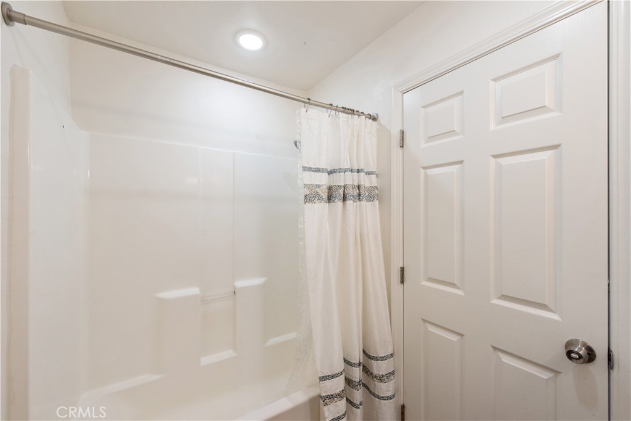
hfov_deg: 104.2
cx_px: 316
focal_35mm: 14
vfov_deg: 81.2
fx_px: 245
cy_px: 210
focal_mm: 14
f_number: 6.3
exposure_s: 1/160
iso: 400
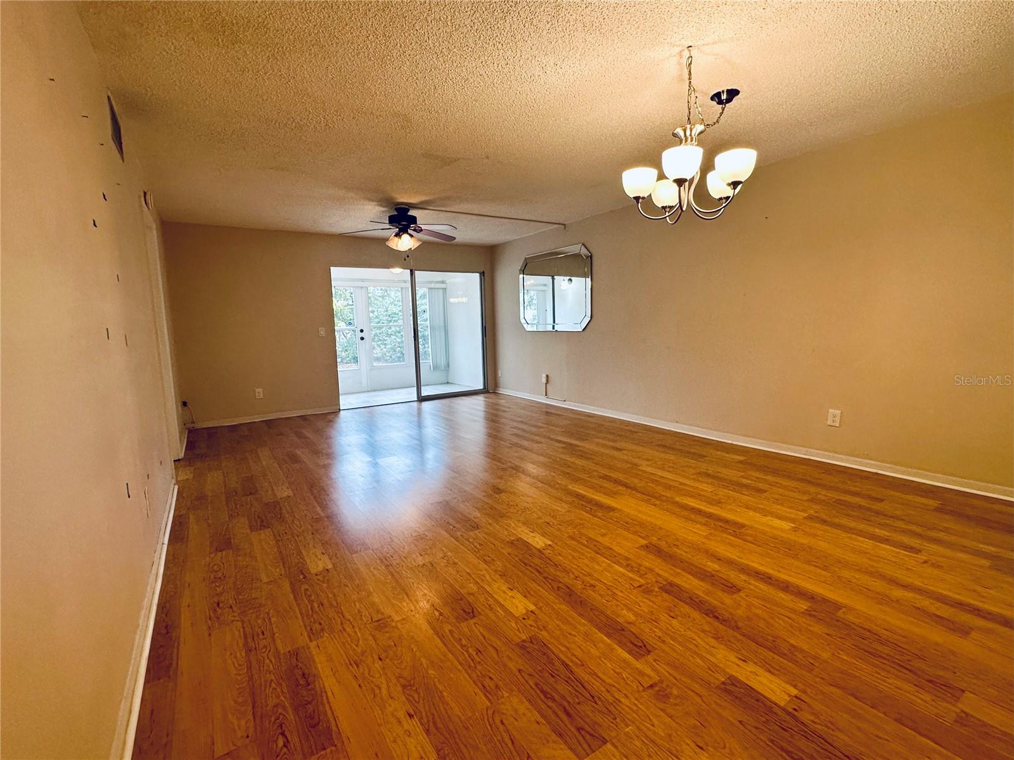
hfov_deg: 102.1
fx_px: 410
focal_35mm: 14
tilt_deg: -6.9
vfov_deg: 85.6
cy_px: 380
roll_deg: -1.3
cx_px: 507
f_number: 2.2
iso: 160
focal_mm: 2.22
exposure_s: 1/120
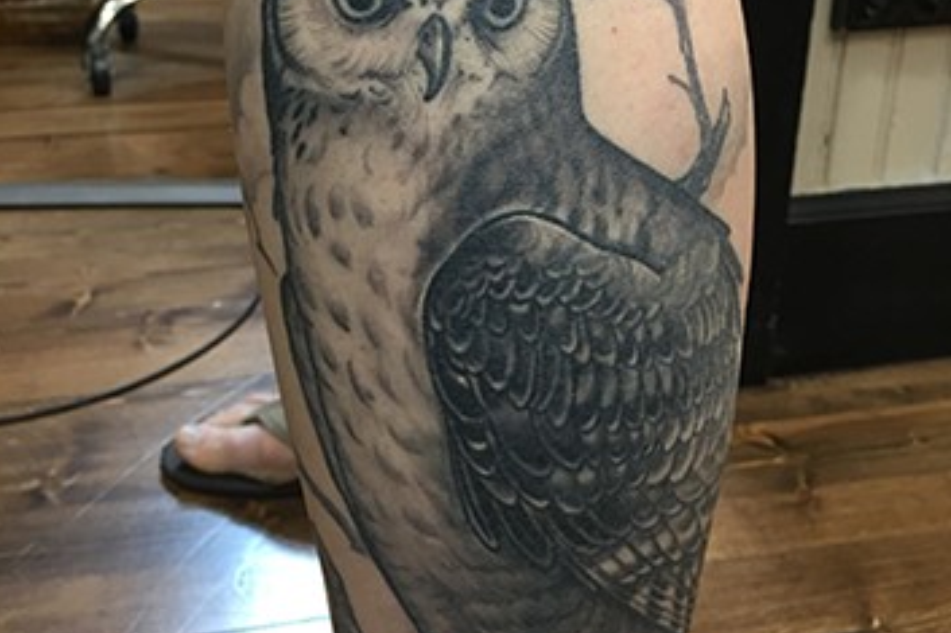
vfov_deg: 32.5
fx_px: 1083
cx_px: 471
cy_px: 242
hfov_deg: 47.4
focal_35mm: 41
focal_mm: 4.2
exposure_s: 1/30
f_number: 2.2
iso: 64
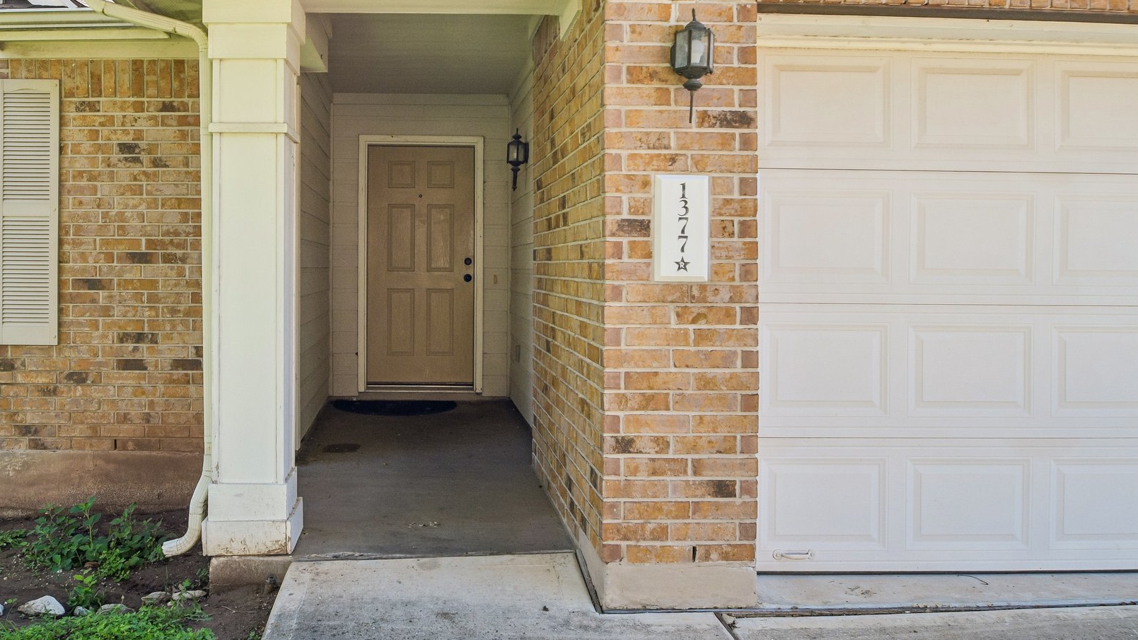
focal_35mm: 28
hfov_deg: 66.8
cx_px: 422
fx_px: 845
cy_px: 242
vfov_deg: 41.2
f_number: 8
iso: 400
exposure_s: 1/100
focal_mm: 14
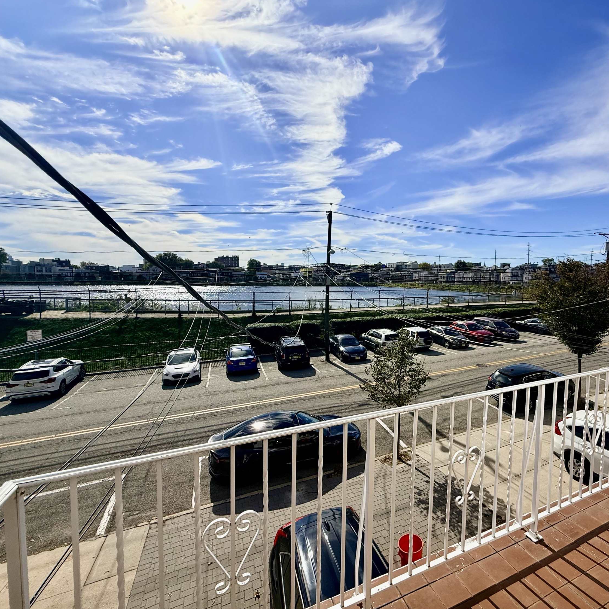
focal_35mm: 17
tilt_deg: -2.5
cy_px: 298
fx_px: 338
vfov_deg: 84.0
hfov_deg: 82.2
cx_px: 385
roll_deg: -0.9
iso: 50
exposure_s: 1/4149
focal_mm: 2.22
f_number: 2.2
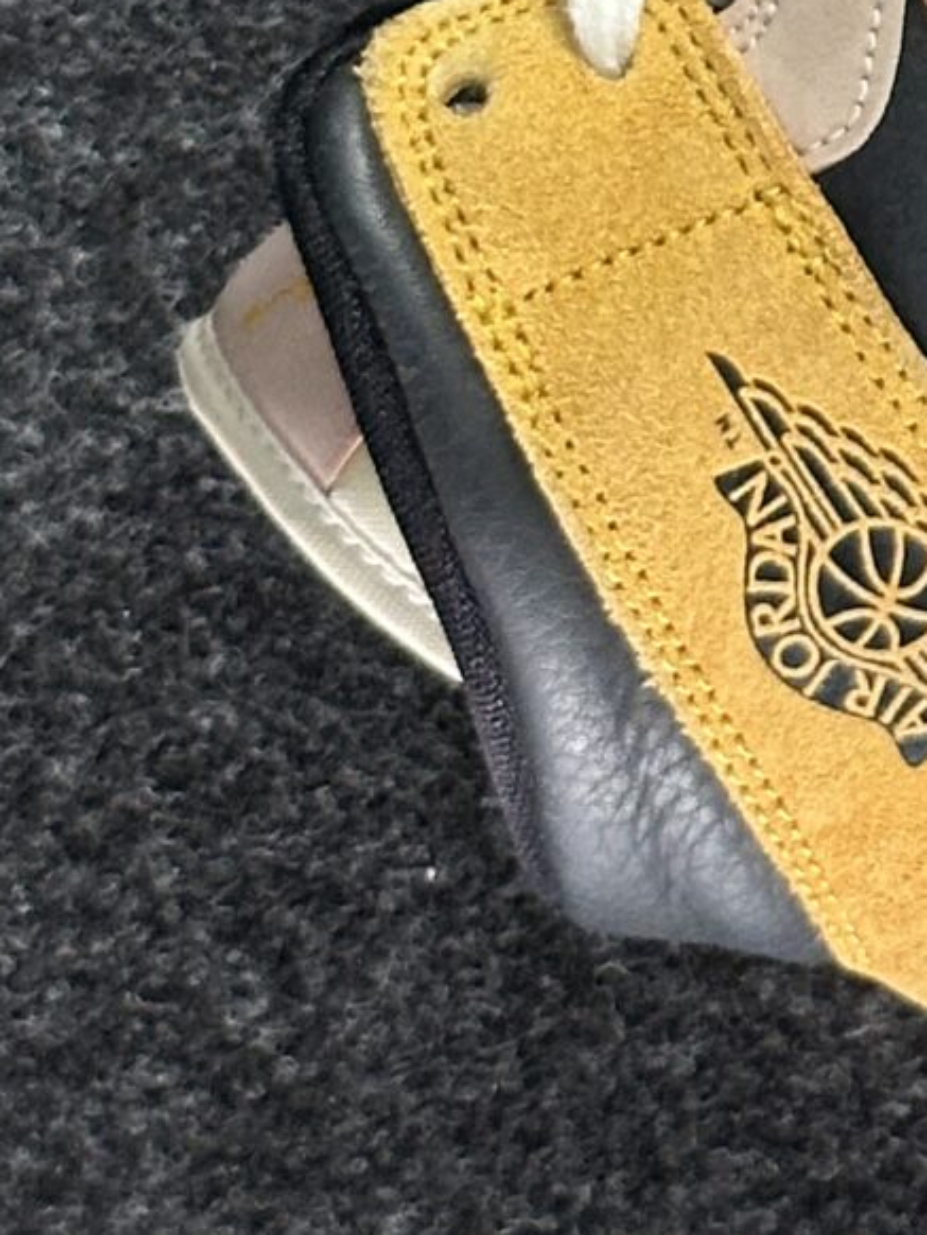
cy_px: -265
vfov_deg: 9.2
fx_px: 7528
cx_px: 1850
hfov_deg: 6.8
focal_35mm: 211
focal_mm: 6.86
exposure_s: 1/50
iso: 200
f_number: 1.78
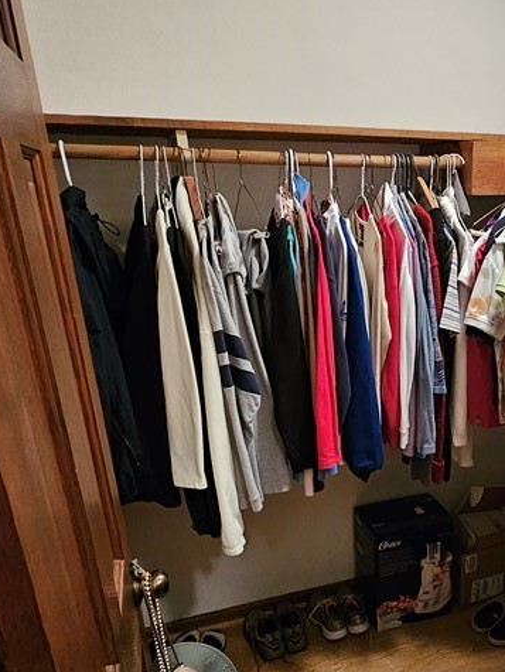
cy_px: 424
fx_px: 544
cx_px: 414
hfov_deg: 46.8
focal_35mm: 28
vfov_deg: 62.4
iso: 800
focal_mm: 2.2
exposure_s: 1/24
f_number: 2.2
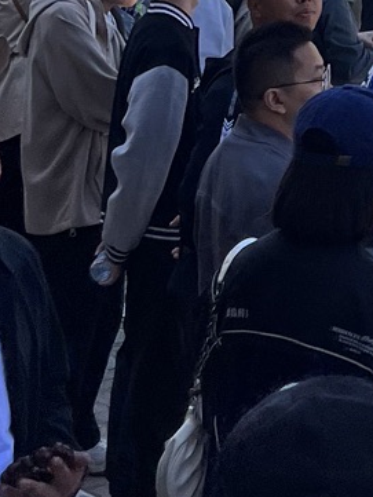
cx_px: 699
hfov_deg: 9.7
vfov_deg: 12.9
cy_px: -264
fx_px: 2068
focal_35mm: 144
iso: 50
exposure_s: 1/2062
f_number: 1.6
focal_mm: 5.1
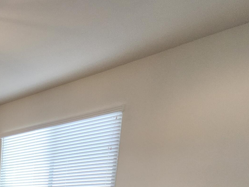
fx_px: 266
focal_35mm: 37
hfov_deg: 35.7
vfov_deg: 30.2
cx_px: -67
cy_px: 246
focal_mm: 1.74
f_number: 2.2
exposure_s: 1/60
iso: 100
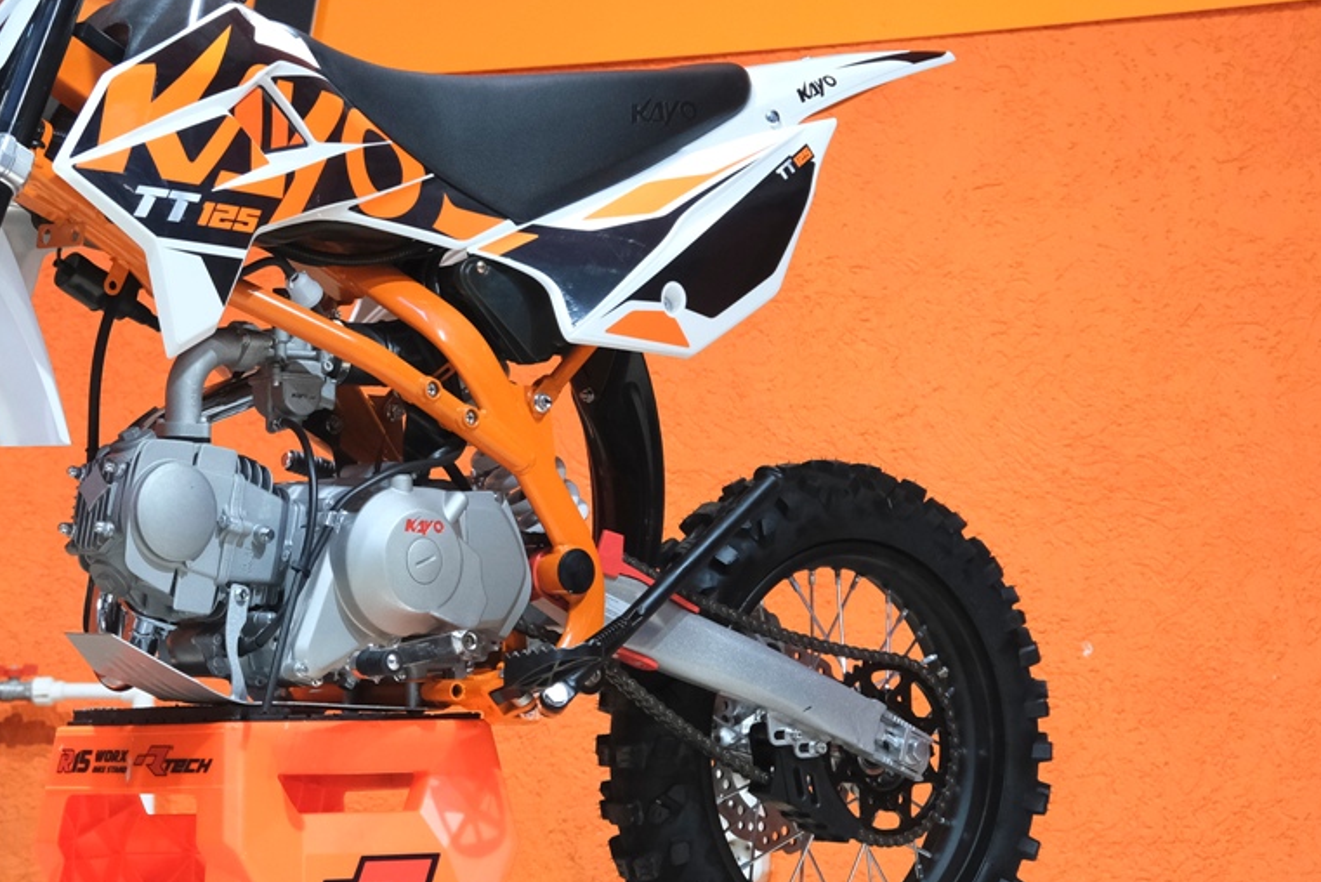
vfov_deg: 11.1
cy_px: 306
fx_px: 4552
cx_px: 205
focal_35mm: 124
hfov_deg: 16.4
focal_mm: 39.3
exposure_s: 1/100
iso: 2000
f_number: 4
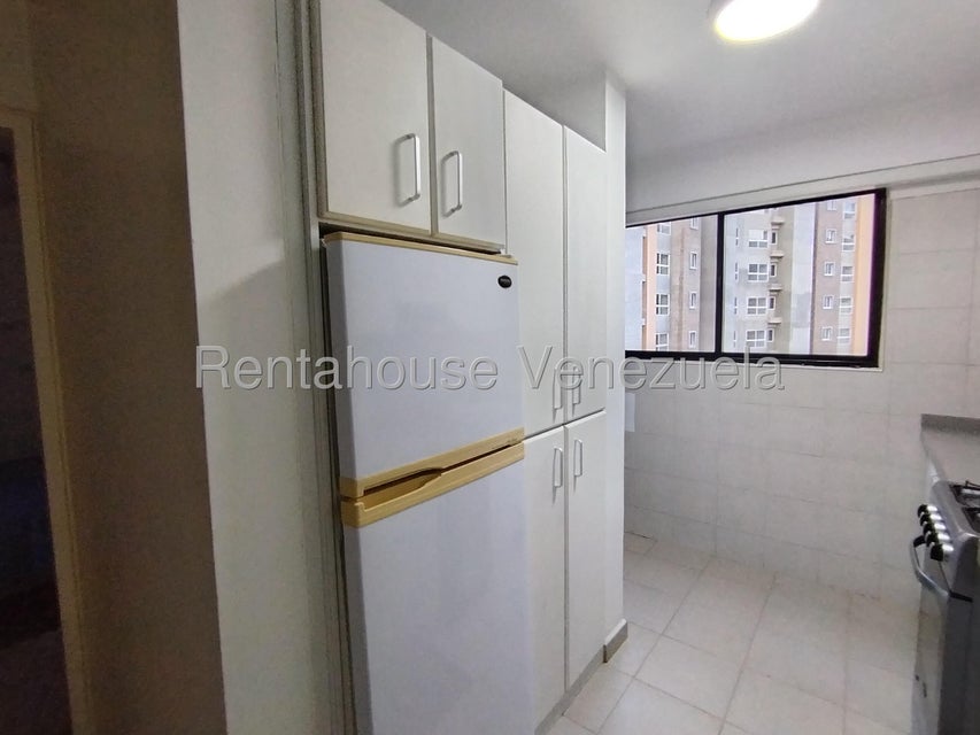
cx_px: 490
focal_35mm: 17
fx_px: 481
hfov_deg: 91.0
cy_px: 368
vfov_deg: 74.7
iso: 167
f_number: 2.2
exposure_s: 1/40
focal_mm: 1.42
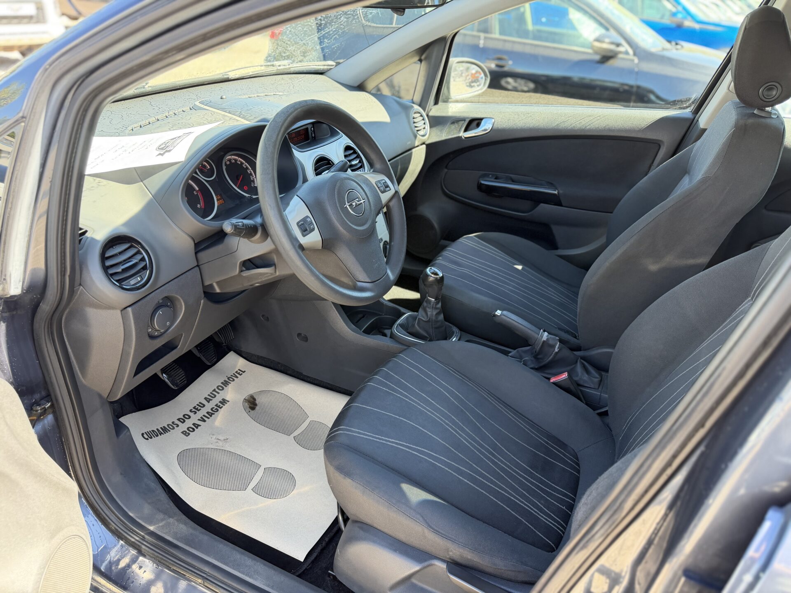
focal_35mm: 24
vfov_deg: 56.8
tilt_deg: -25.7
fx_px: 548
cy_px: 296
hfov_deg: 71.6
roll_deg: -2.8
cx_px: 396
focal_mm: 6.76
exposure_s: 1/178
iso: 200
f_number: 1.78
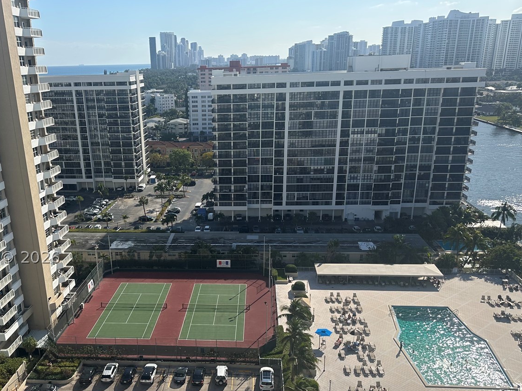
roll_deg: +1.6
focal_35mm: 34
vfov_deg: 41.3
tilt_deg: -20.2
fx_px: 513
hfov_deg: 53.5
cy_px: 257
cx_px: 202
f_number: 1.78
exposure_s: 1/5263
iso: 80
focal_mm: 6.86
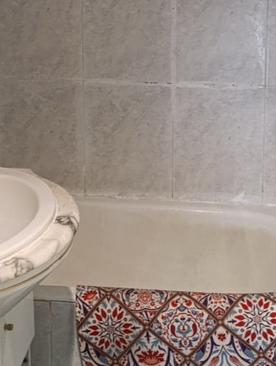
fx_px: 785
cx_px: 131
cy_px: 35
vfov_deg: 25.5
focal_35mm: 74
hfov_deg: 19.9
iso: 1000
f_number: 1.6
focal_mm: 6.14
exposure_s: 1/33.3
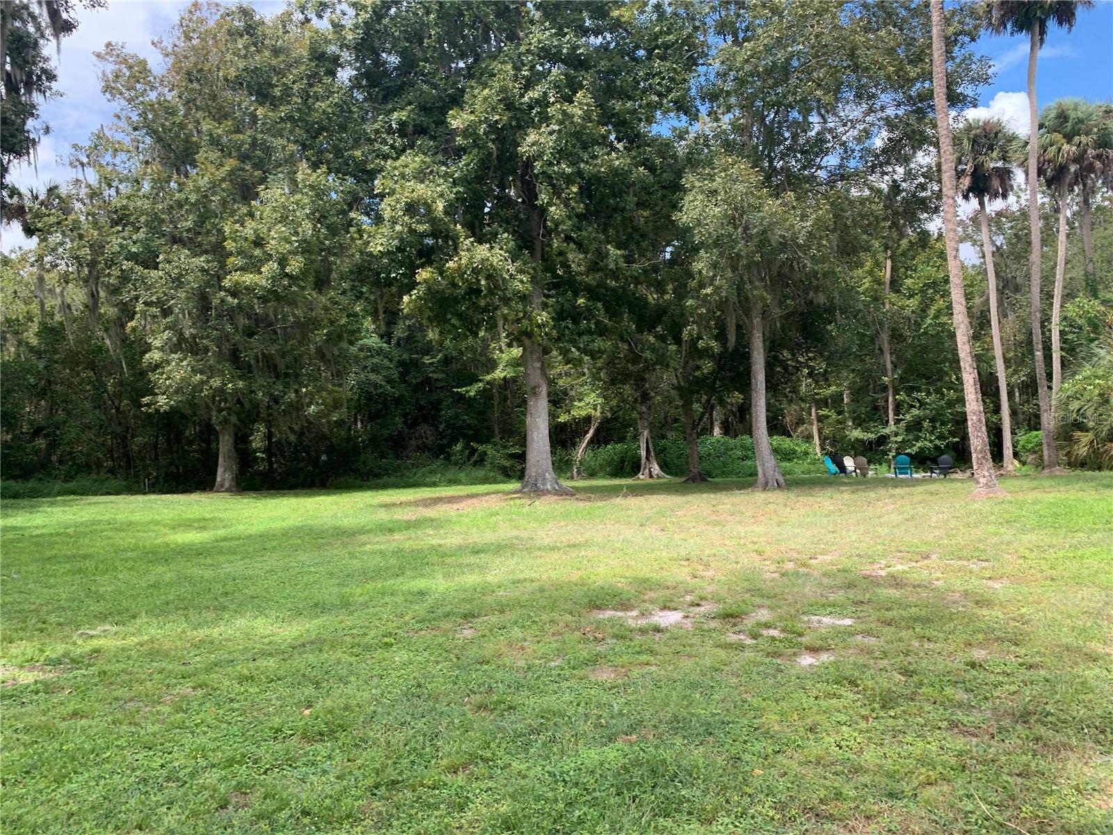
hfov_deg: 67.3
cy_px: 418
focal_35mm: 26
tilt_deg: +2.3
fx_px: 836
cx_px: 556
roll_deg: +2.2
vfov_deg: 53.1
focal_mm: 4.25
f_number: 1.8
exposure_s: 1/520
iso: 25
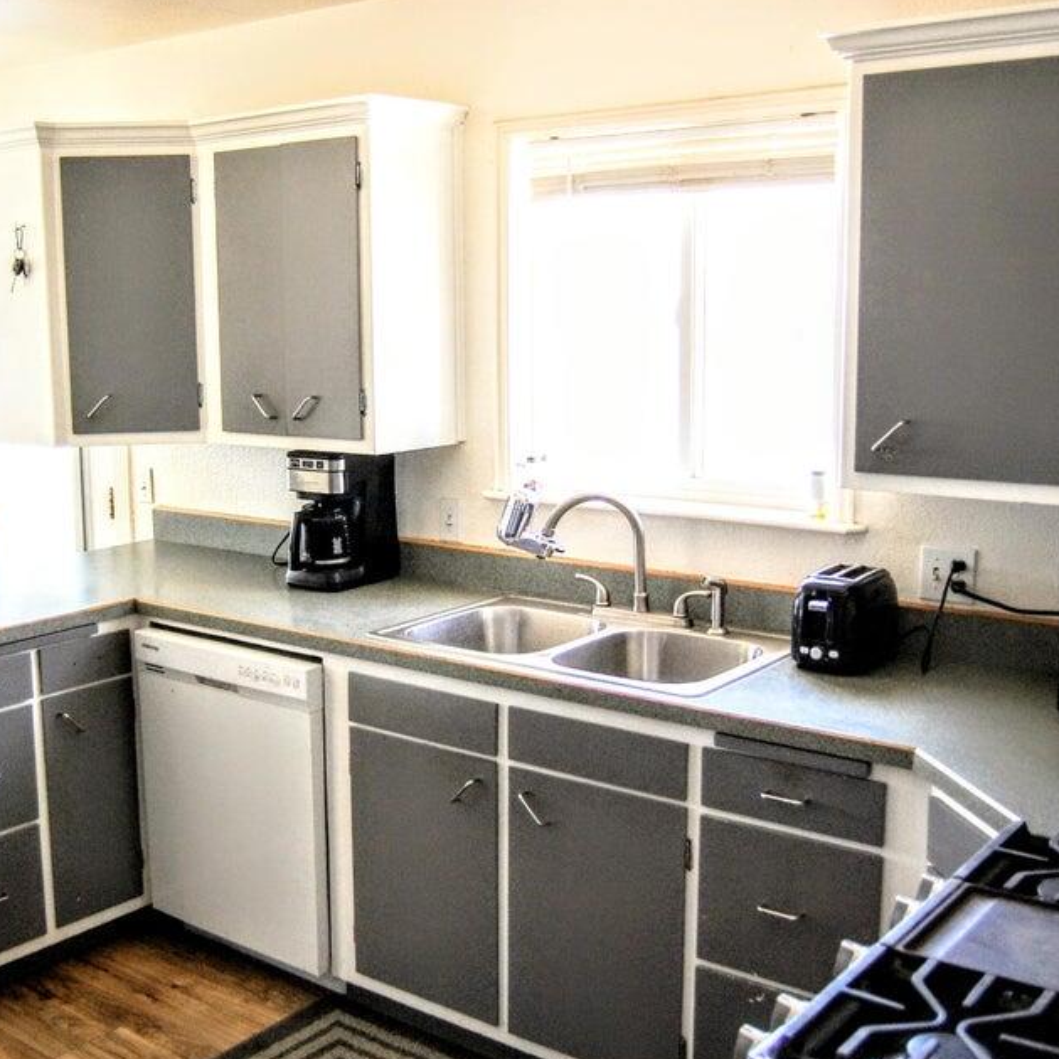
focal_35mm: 39
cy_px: 530
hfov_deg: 42.6
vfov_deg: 42.8
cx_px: 415
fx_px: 1350
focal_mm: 20
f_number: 3.8
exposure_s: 1/100
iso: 800
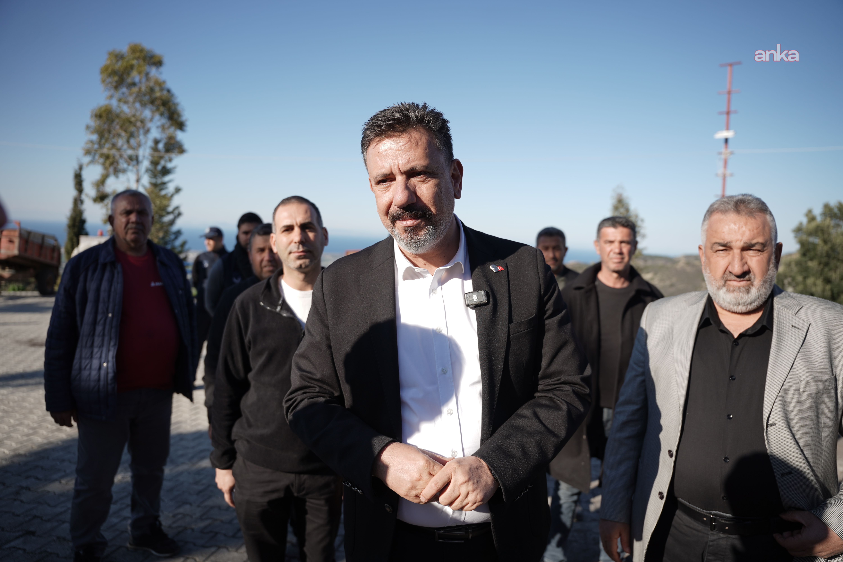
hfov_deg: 73.7
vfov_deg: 53.1
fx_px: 562
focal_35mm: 24
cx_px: 422
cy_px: 281
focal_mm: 24
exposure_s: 1/800
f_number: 2.8
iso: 50
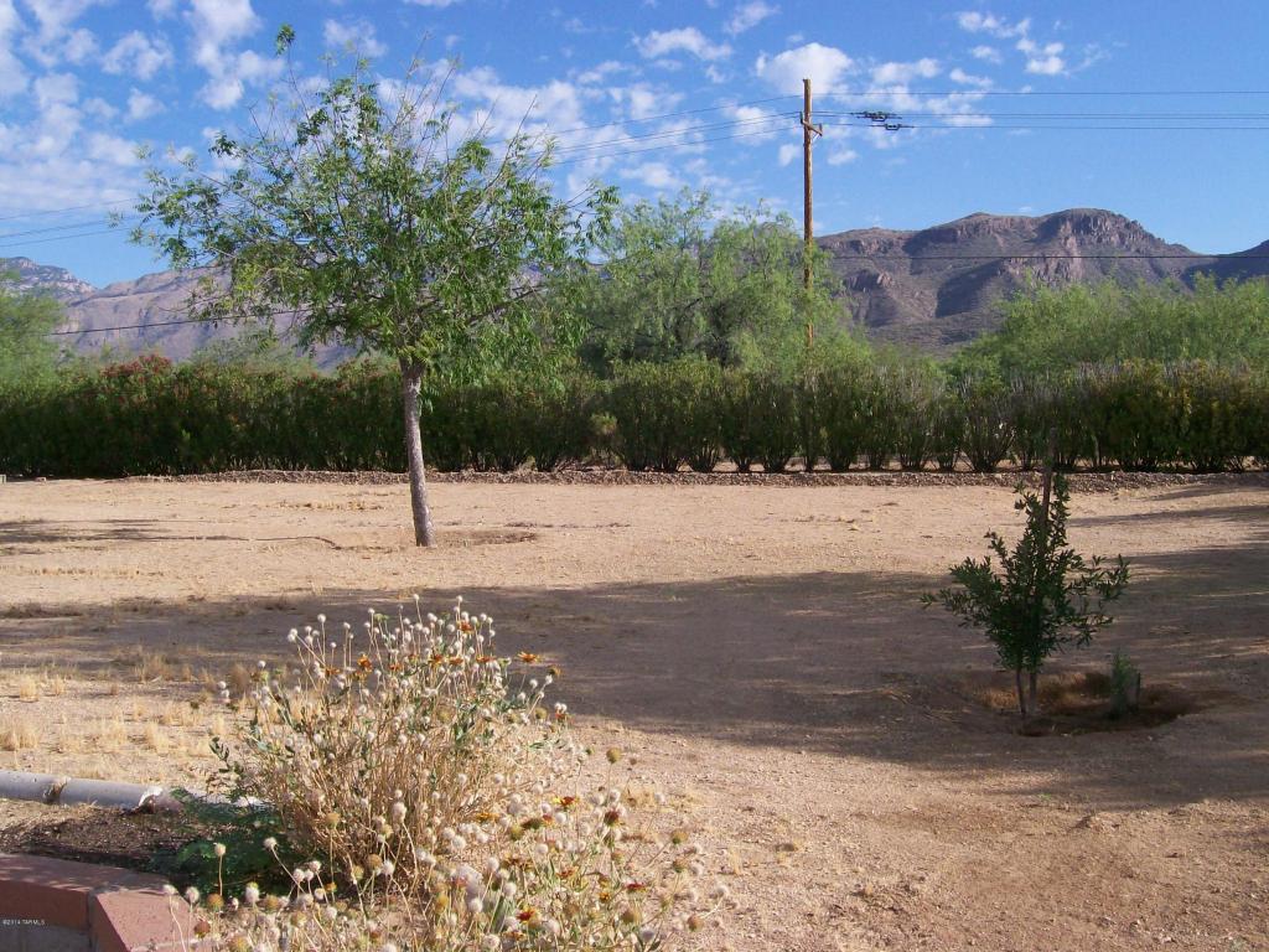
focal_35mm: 36
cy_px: 476
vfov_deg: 39.7
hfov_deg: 51.4
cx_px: 634
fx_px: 1320
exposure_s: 1/542
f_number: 4.8
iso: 80
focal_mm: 6
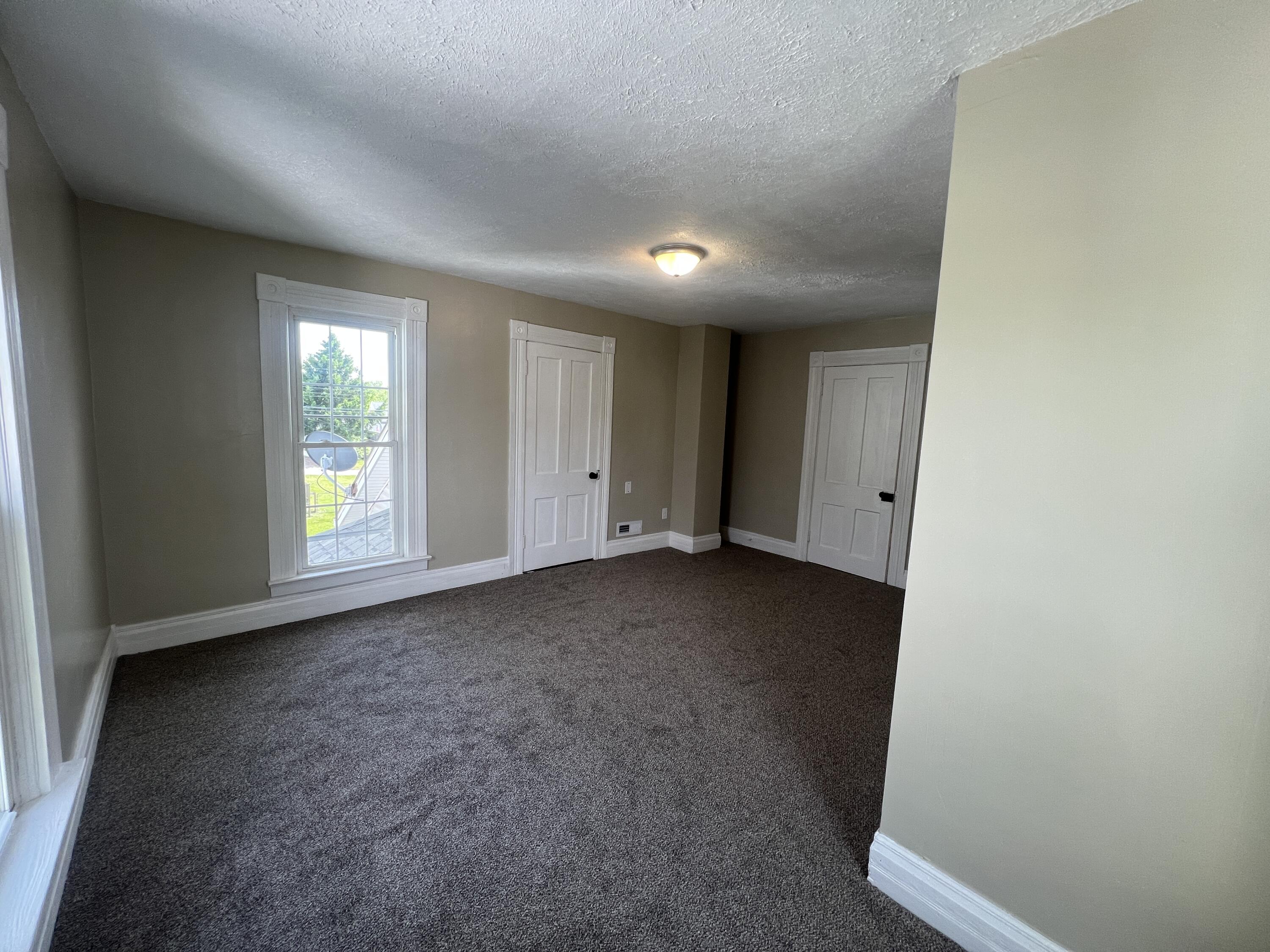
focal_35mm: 13
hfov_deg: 106.2
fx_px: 477
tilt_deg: -7.2
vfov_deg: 89.9
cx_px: 635
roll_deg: -2.4
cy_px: 476
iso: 80
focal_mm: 1.57
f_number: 1.8
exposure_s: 1/120
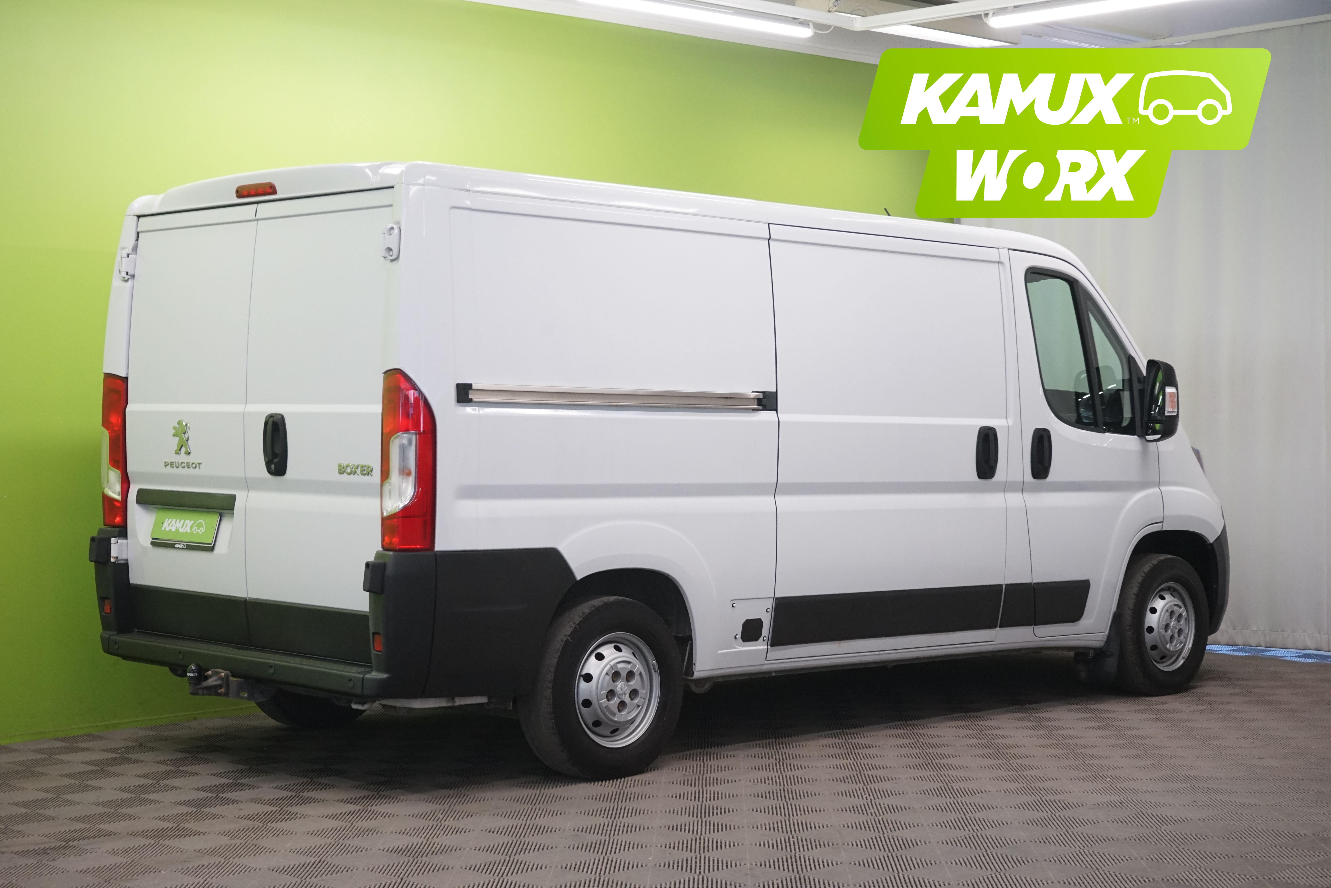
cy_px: 444
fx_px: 2144
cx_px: 666
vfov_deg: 23.4
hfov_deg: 34.5
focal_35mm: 58
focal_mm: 58
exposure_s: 1/25
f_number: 9
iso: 2000
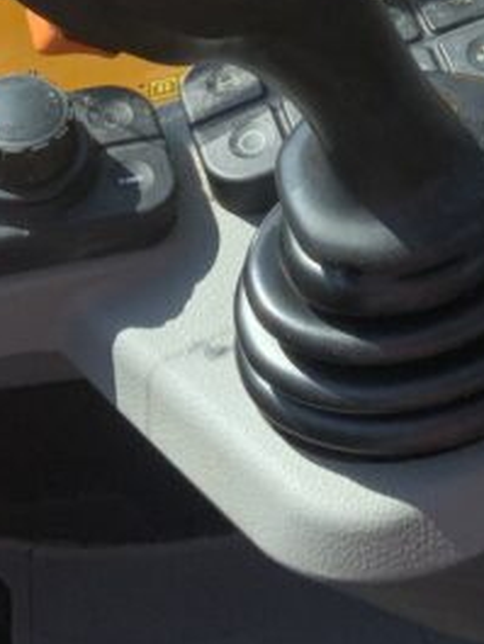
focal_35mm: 112
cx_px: 360
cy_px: -151
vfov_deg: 16.7
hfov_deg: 13.2
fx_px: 2086
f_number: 1.8
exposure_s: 1/869
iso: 16
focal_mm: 3
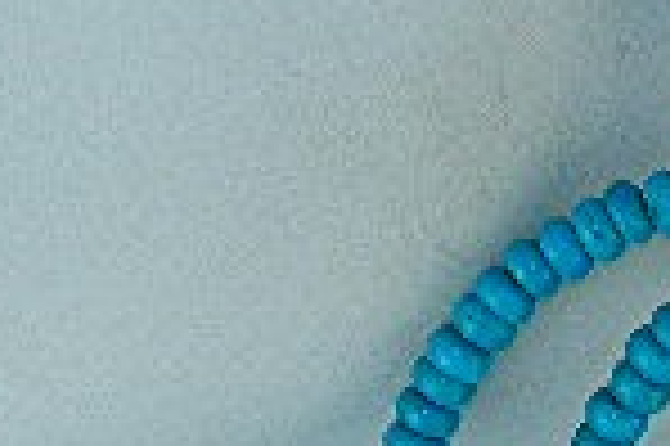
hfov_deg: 10.2
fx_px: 3737
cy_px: 239
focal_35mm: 201
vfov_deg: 6.8
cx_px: 513
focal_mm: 8.1
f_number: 3.8
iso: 200
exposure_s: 1/31.8
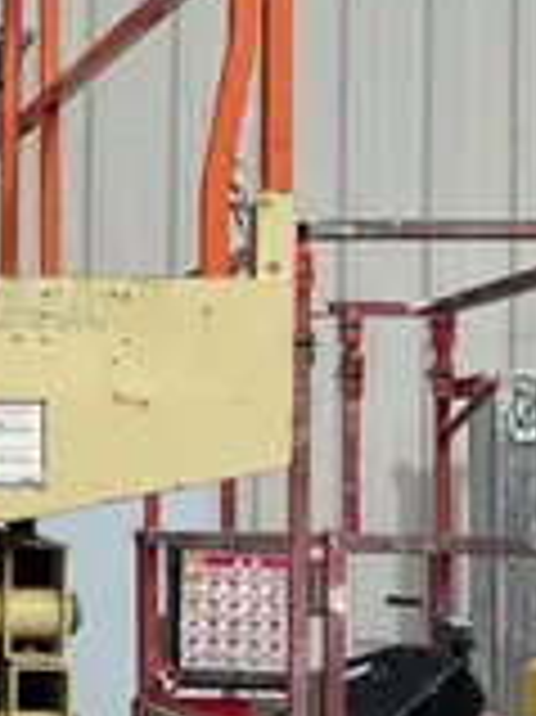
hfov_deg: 11.6
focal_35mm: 120
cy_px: 435
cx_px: -342
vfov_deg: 16.4
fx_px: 2481
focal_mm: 4.2
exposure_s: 1/3125
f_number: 1.6
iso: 32
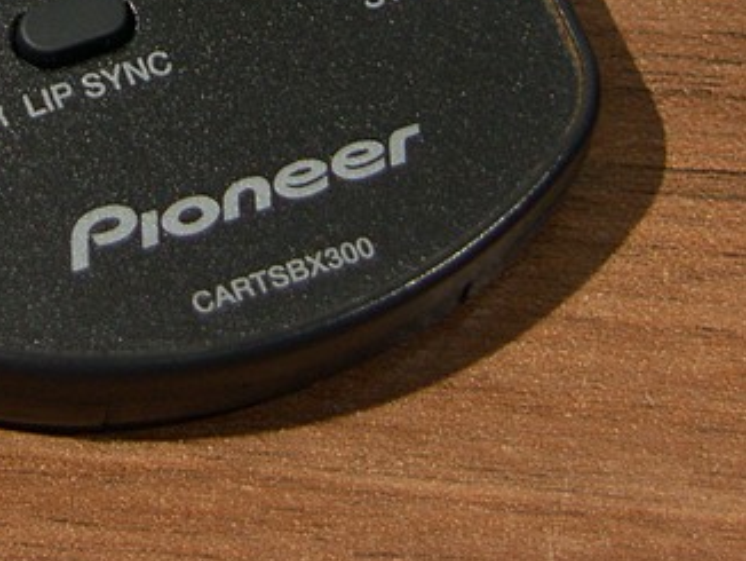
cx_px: 14
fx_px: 4960
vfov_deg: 6.4
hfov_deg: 8.6
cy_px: -238
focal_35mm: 230
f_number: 3.2
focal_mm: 19.4
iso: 50
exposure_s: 1/80
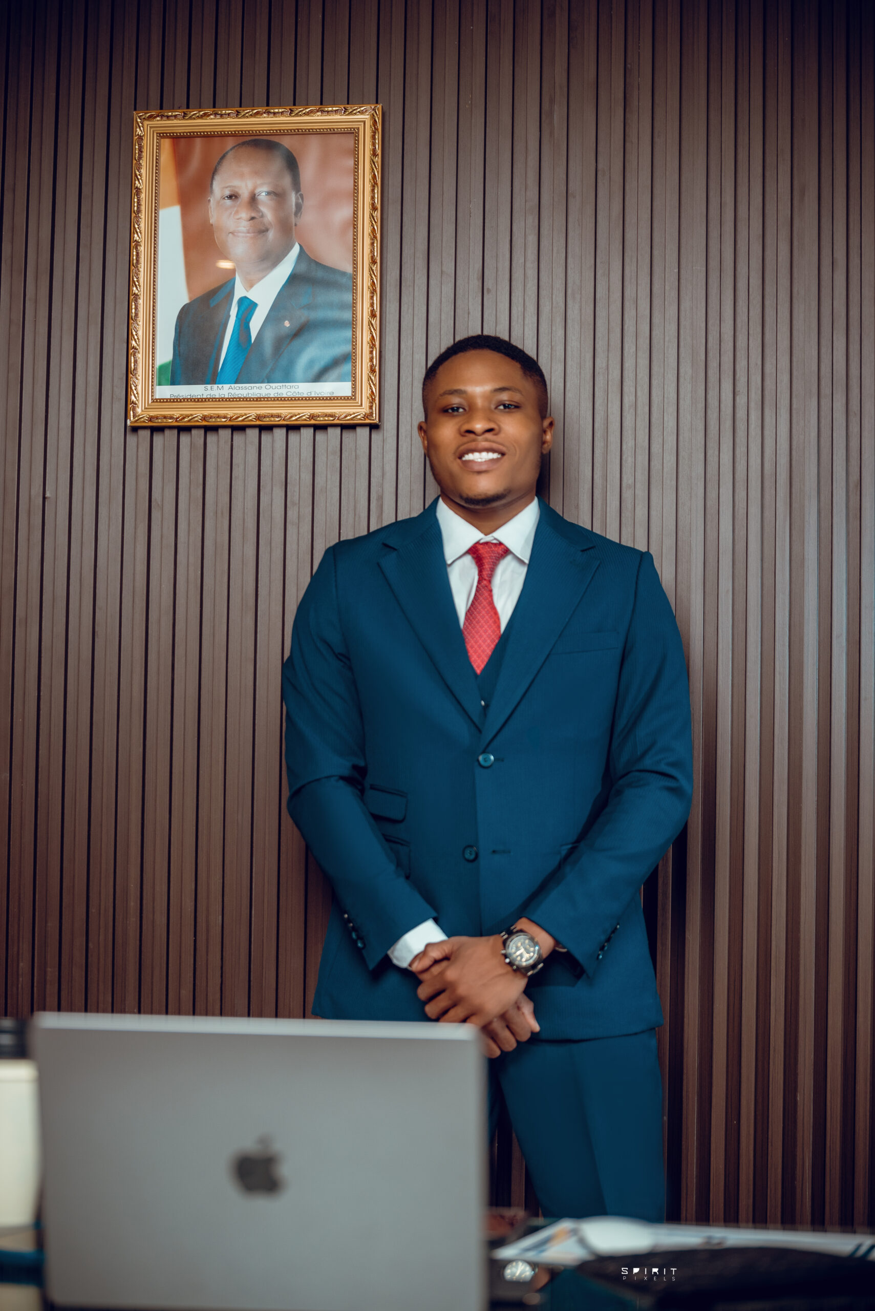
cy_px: 656
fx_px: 4917
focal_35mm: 135
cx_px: 438
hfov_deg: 10.2
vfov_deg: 15.2
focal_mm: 135
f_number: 2.8
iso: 200
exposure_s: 1/125
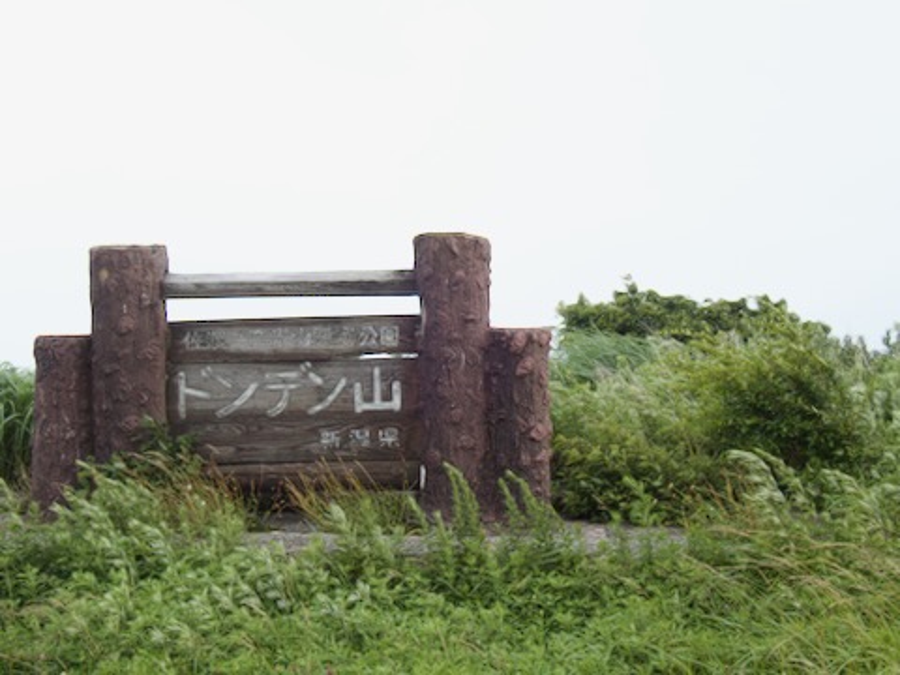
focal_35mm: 41
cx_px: 450
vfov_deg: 35.1
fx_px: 1066
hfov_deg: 45.8
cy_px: 338
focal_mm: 7.31
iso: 100
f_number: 4
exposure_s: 1/320
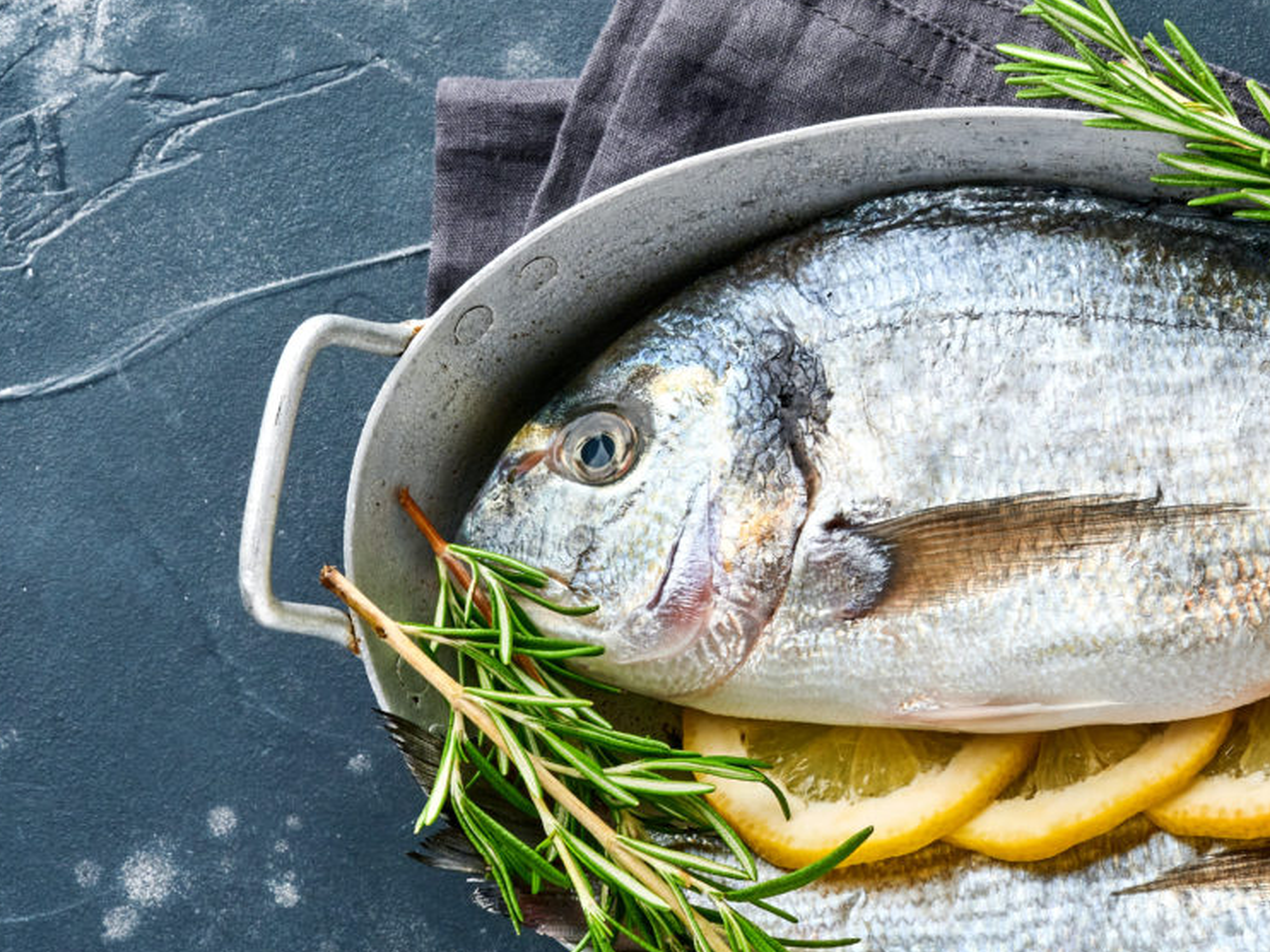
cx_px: 1191
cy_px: 620
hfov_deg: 11.0
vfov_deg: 8.3
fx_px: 6566
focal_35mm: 179
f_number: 11
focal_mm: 60
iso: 160
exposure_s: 1/160
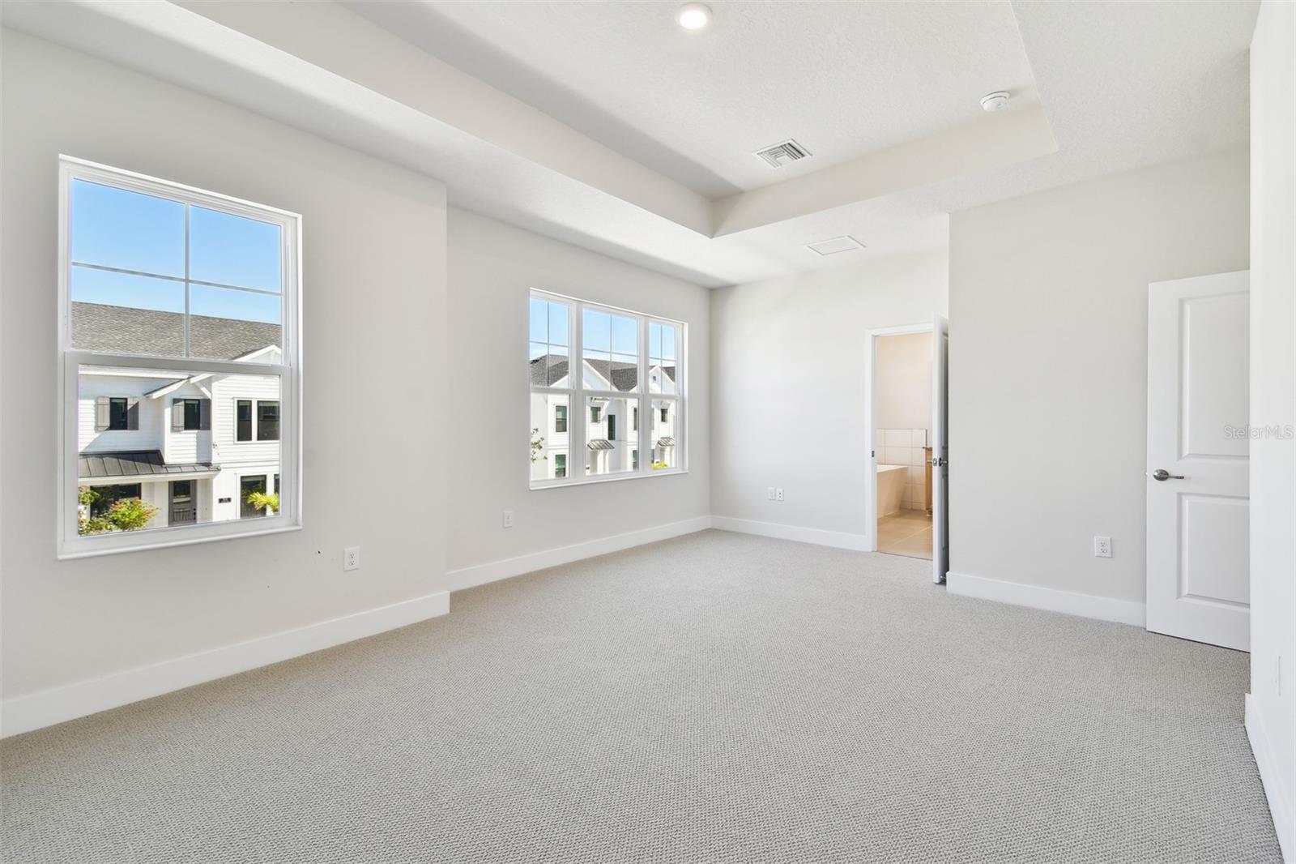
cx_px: 648
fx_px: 540
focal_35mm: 15
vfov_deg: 77.3
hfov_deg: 100.4
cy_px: 432
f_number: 7.1
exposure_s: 1/15
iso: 100
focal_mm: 10
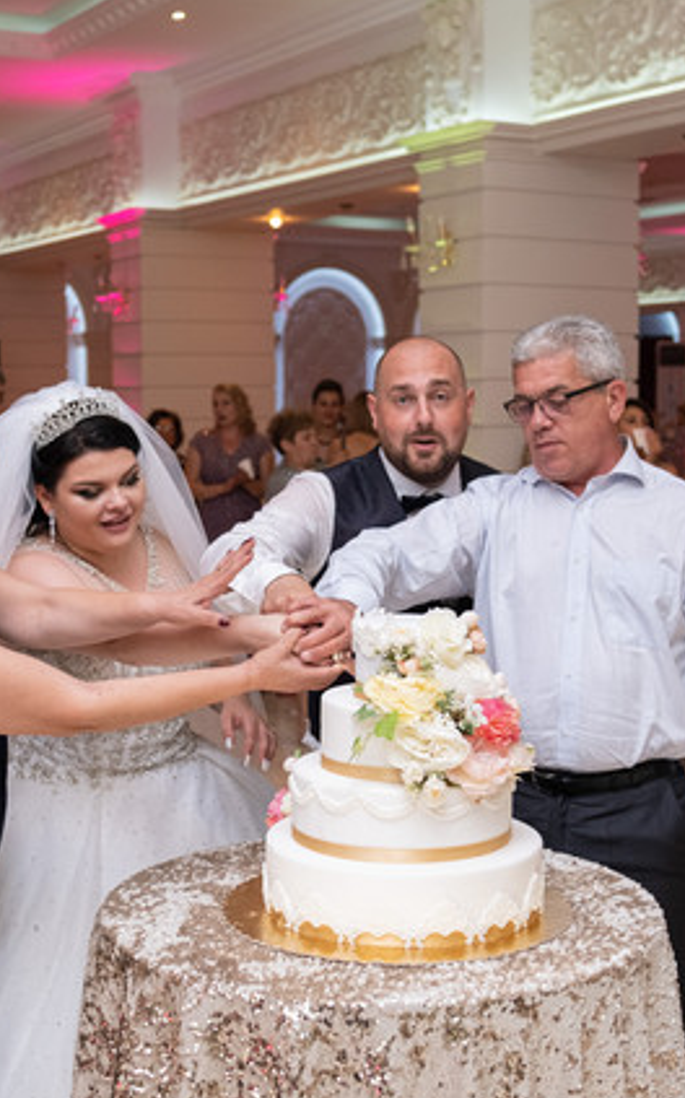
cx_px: 294
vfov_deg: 37.5
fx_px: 1615
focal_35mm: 54
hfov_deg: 23.9
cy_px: 550
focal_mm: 23
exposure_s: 1/125
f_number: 2.2
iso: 640
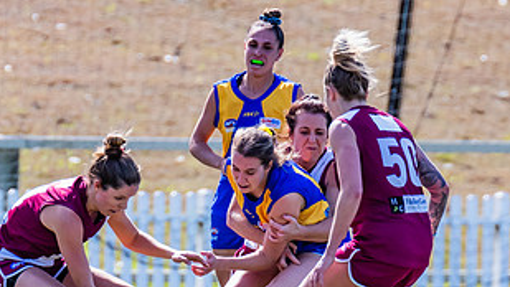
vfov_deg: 0.9
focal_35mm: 1394
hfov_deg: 1.5
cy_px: 243
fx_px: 18856
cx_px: 229
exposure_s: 1/1600
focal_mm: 420
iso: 800
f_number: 6.3
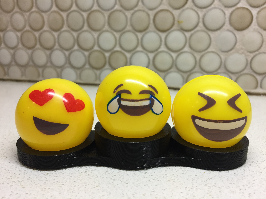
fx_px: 223
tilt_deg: -16.4
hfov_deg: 61.7
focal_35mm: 29
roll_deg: +0.1
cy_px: 100
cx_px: 133
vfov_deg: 48.2
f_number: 2.2
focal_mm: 4.15
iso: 40
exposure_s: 1/30
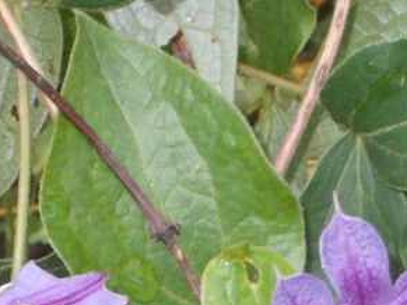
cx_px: 464
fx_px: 5606
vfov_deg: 3.1
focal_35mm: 477
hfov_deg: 4.1
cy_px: 537
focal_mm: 23
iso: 200
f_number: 6.5
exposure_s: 1/60
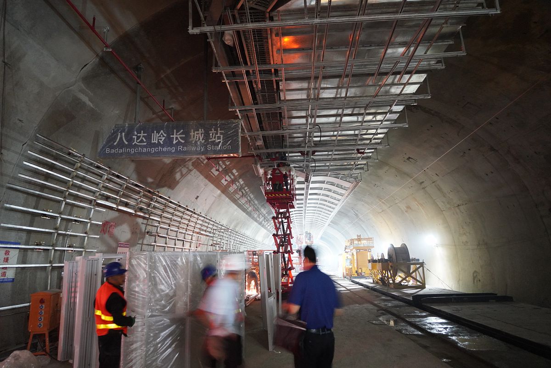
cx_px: 276
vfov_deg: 53.2
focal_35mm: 24
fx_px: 367
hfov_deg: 73.7
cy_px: 184
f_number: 4
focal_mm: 24
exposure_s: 1/3
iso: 5000
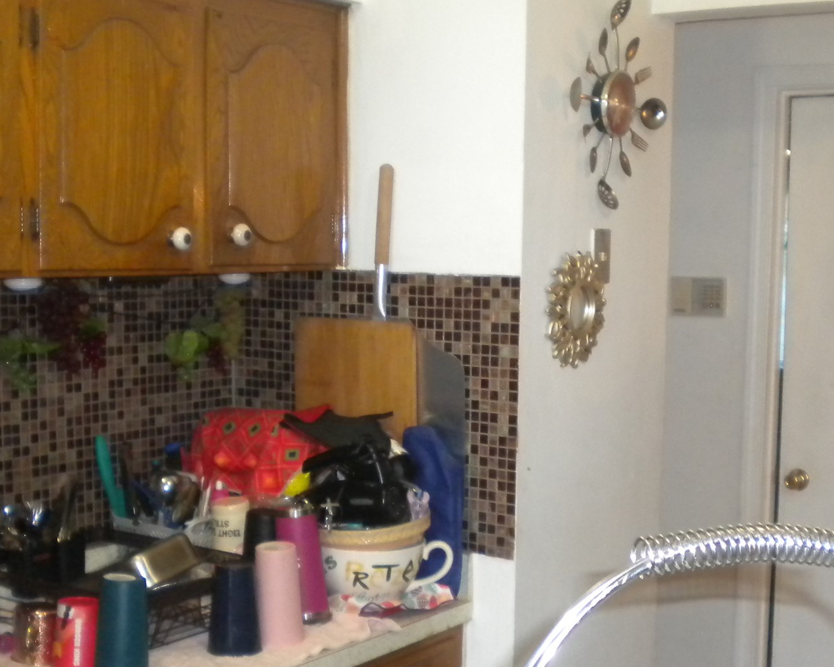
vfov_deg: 27.5
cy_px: 410
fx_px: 1358
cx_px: 469
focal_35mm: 55
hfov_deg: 34.1
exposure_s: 1/30
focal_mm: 6.3
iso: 400
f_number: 3.1
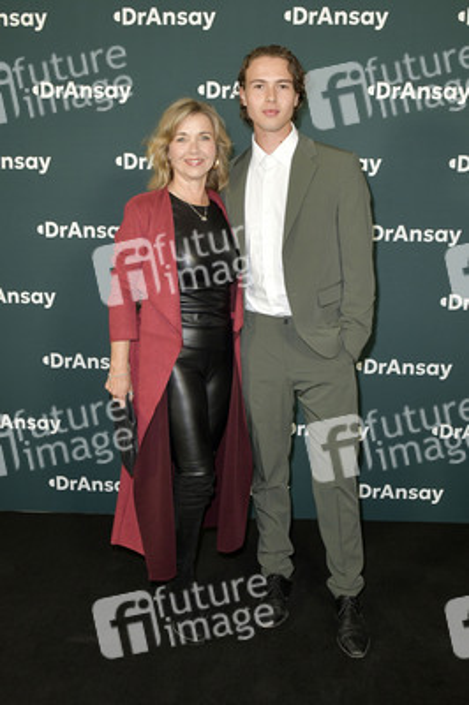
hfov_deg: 44.9
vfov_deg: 63.7
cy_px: 352
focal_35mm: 29
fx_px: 568
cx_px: 234
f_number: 6.3
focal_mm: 29
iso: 1250
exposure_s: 1/250
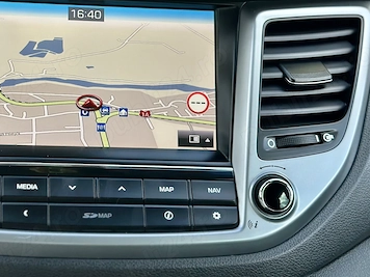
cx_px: 87
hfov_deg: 23.8
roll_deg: -4.5
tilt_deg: -17.7
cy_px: 108
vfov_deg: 18.2
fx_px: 866
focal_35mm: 81
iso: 80
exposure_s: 1/358
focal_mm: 6.86
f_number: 1.78
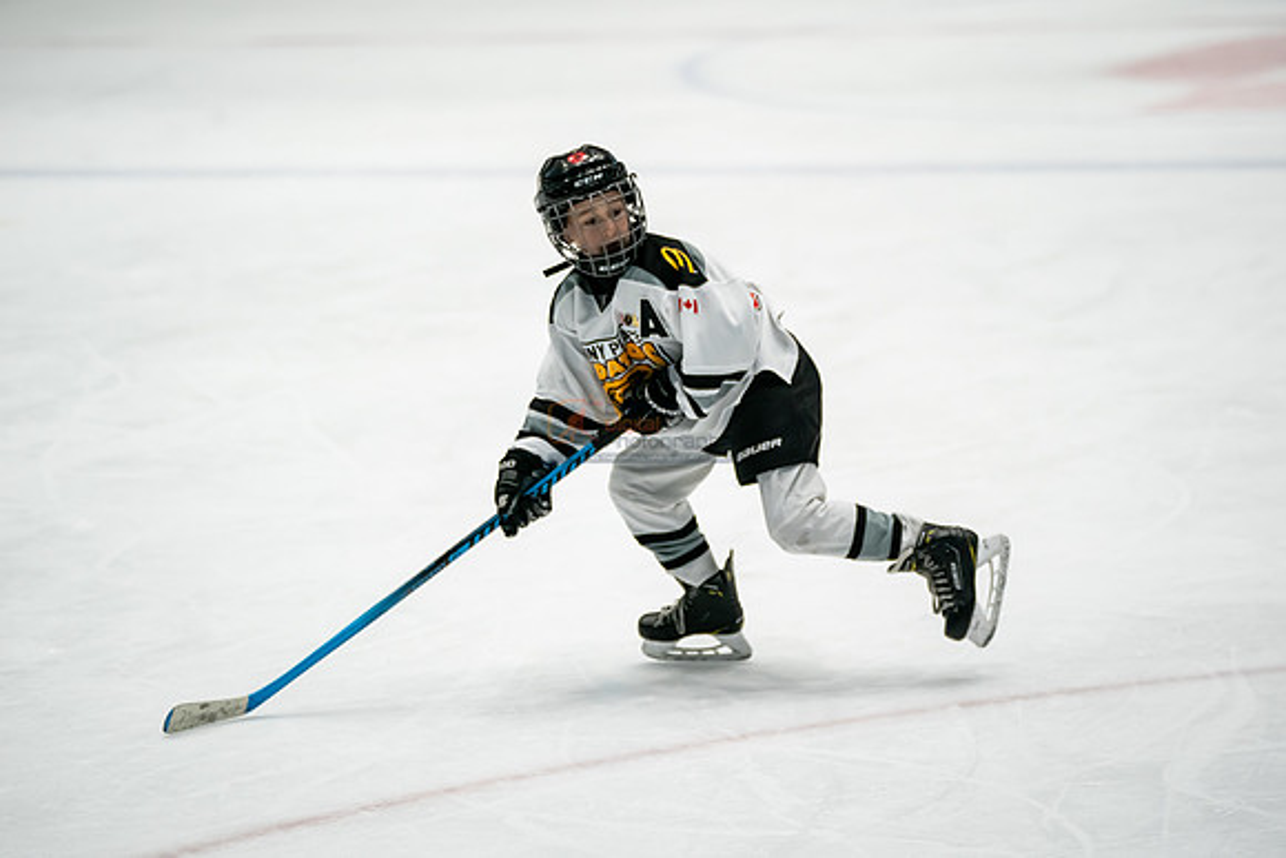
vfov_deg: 7.8
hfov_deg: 11.7
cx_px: 643
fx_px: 6288
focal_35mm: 176
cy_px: 429
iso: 3200
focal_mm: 176
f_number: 3.2
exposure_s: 1/1250
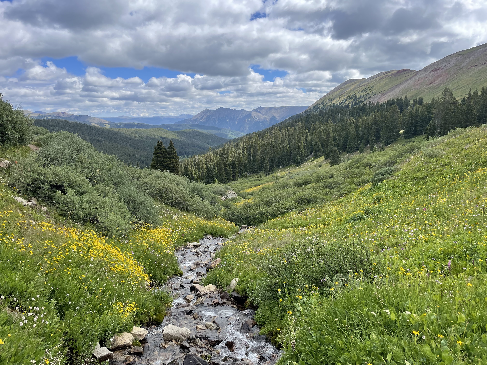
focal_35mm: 26
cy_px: 182
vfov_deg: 53.1
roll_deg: +0.7
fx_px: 366
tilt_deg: -9.7
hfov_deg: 67.3
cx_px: 244
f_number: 1.6
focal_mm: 4.2
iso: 32
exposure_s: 1/2817
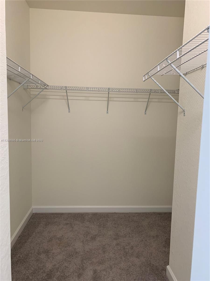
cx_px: 105
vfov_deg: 67.3
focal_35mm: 26
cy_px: 140
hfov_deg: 53.1
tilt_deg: -5.3
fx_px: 210
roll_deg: -1.9
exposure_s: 1/60
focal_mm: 4.25
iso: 125
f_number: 1.8
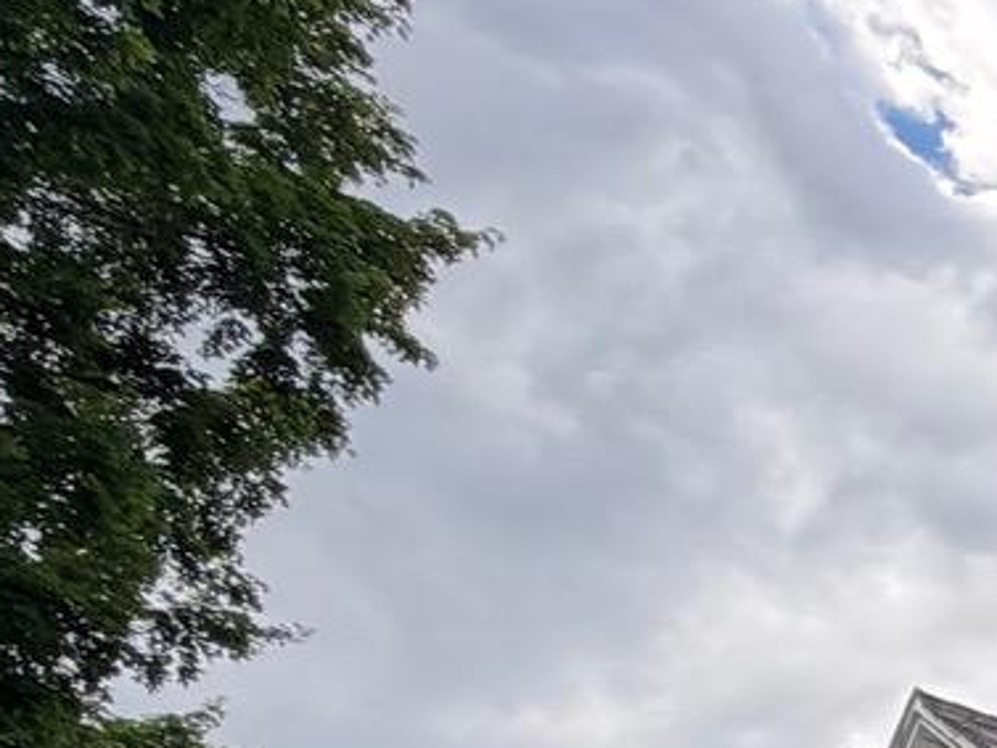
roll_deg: +4.5
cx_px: 2256
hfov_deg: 16.0
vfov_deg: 17.4
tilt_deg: +22.4
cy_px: 1126
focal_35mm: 76
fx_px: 2190
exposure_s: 1/502
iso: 64
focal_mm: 2.22
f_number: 2.2
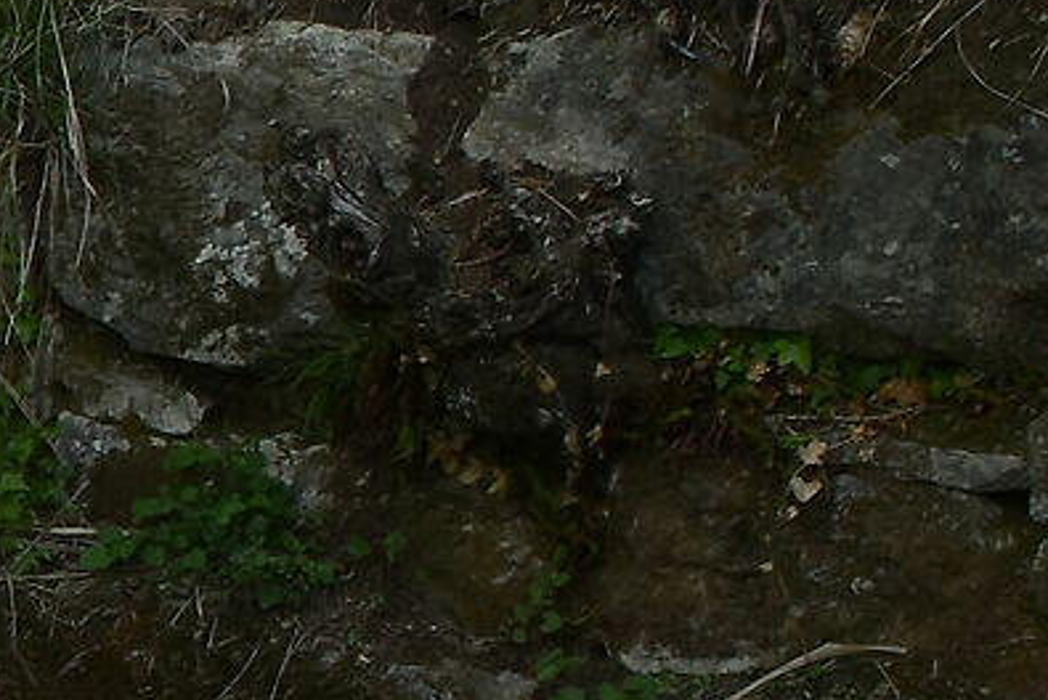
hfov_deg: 7.2
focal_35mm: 255
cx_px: -2115
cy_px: 894
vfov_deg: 5.4
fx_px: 7429
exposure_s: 30
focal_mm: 28
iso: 100
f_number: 11
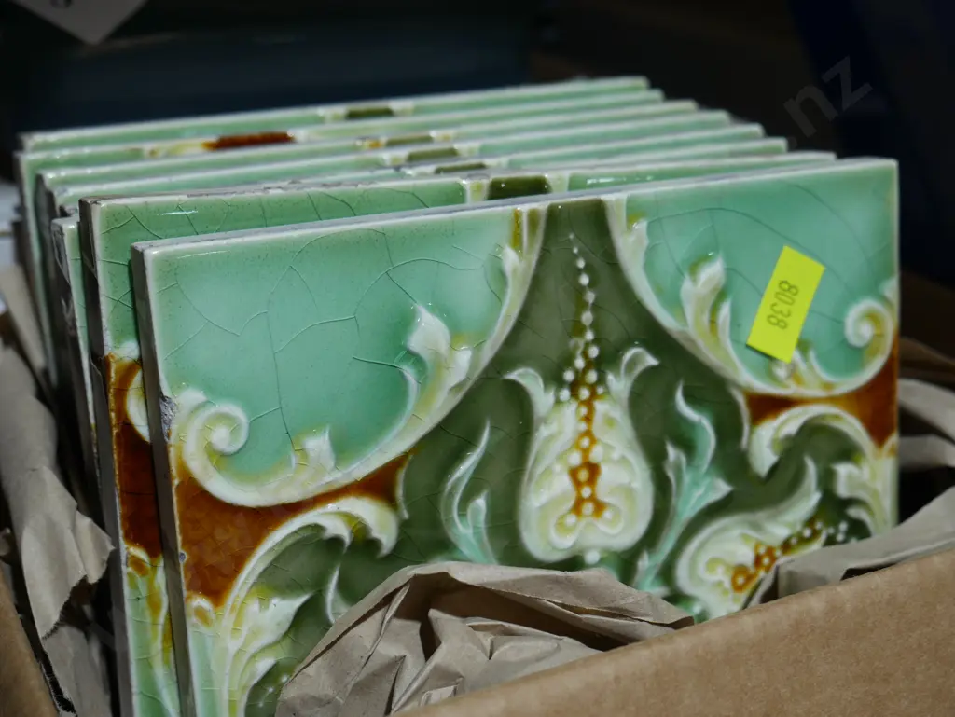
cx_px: 478
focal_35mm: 50
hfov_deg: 38.2
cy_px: 358
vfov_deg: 29.1
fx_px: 1380
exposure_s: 1/60
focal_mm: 25
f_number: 5.3
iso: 320
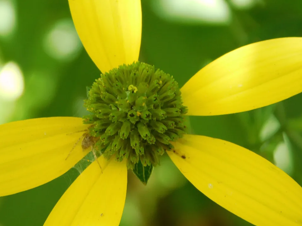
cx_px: 166
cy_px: 123
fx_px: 1980
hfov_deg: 8.7
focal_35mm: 227
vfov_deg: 6.5
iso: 200
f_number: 5.4
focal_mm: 32.7
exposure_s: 1/30
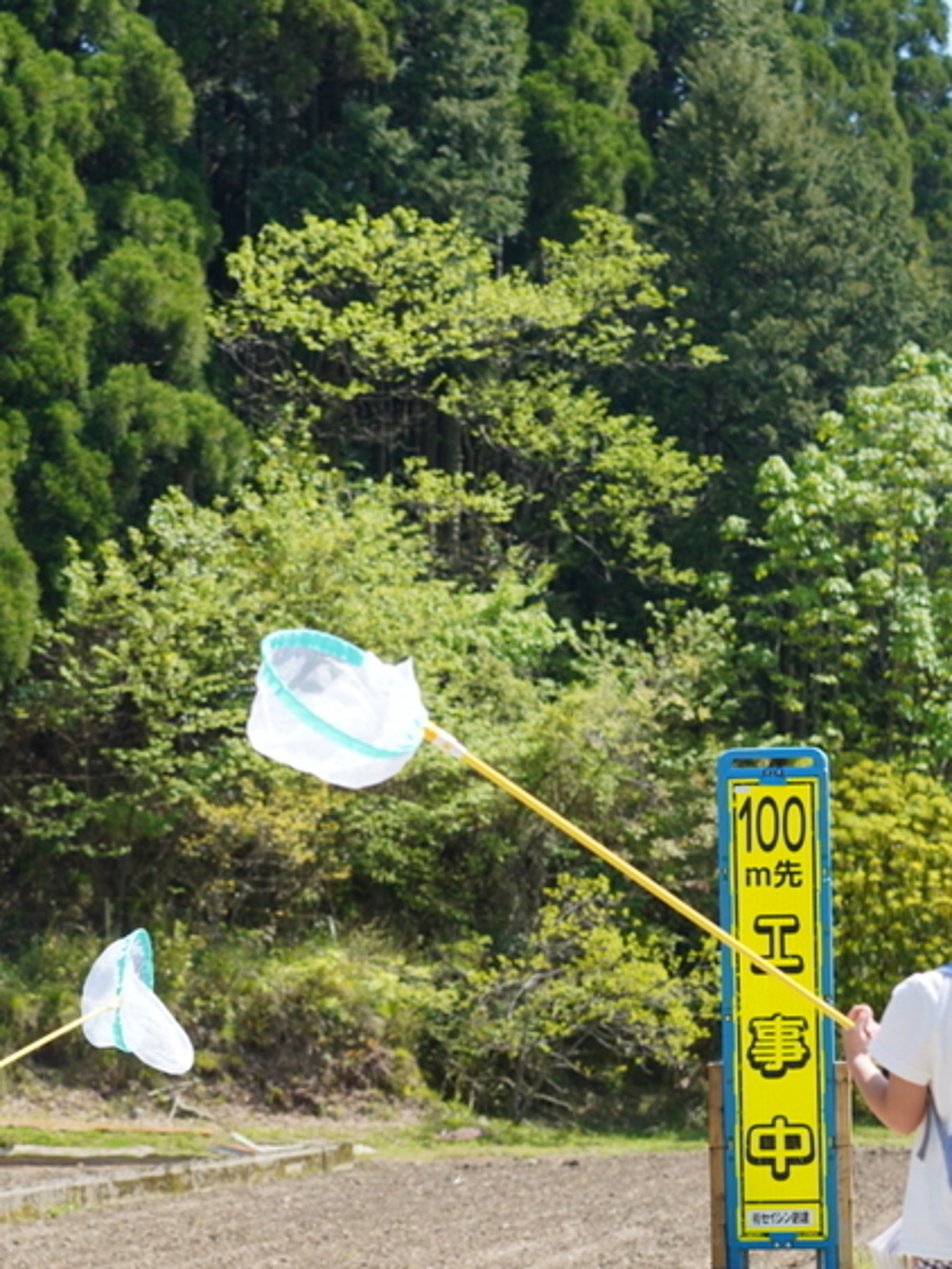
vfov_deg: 17.4
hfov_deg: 13.1
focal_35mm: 113
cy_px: 872
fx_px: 4140
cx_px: 230
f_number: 4
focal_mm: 55
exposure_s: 1/500
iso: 100
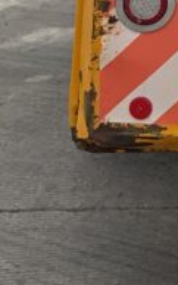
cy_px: -247
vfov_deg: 11.8
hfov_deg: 7.3
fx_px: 1259
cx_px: 494
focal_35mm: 162
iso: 20
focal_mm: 3
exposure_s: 1/3125
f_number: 1.8
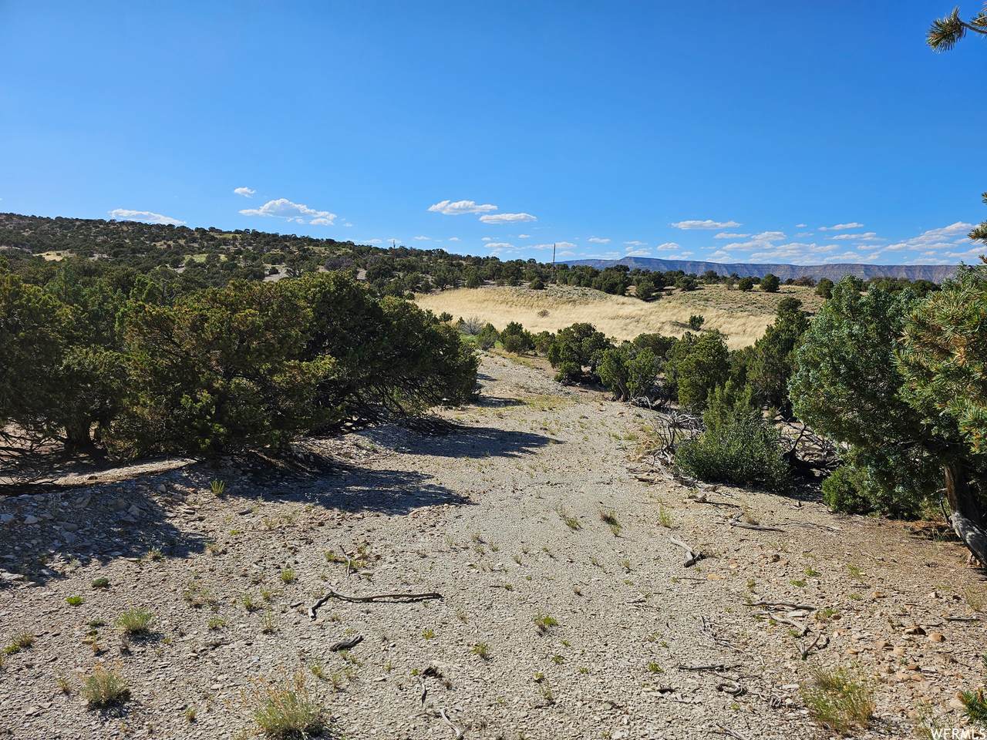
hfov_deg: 73.9
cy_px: 370
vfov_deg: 58.9
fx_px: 656
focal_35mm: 23
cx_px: 494
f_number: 1.7
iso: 10
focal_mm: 6.3
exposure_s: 1/1135
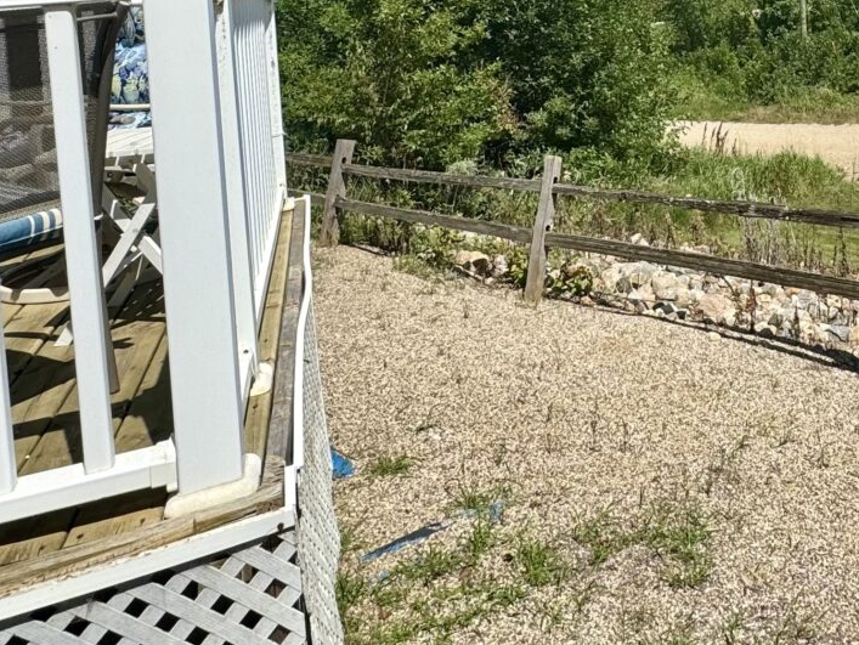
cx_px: 728
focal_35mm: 38
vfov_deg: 33.9
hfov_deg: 45.6
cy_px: -22
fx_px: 943
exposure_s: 1/2273
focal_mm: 2.22
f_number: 2.2
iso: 40
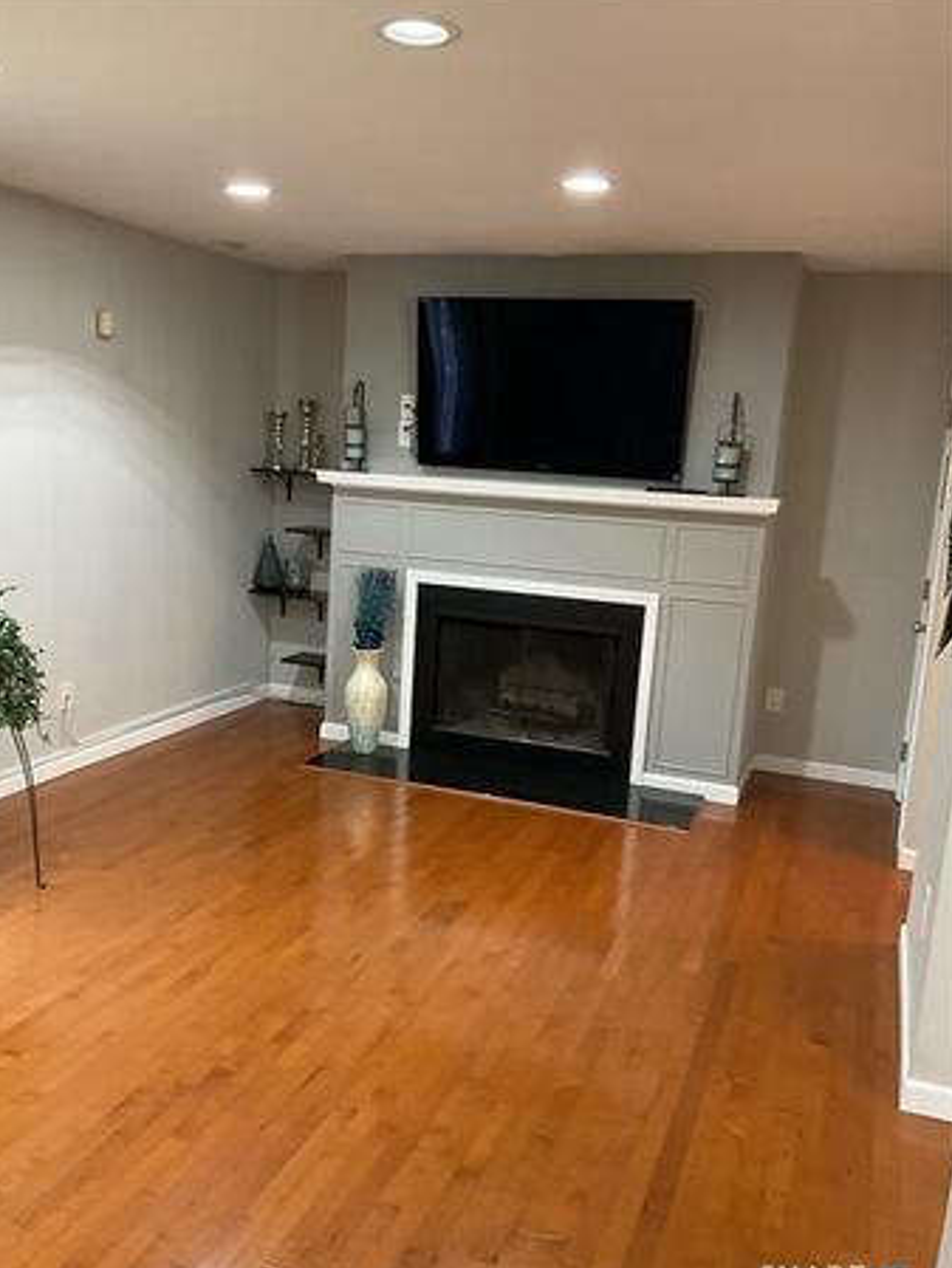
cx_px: 452
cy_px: 664
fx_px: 1136
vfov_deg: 58.3
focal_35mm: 31
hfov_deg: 45.4
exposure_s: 1/60
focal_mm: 3
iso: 250
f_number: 1.8
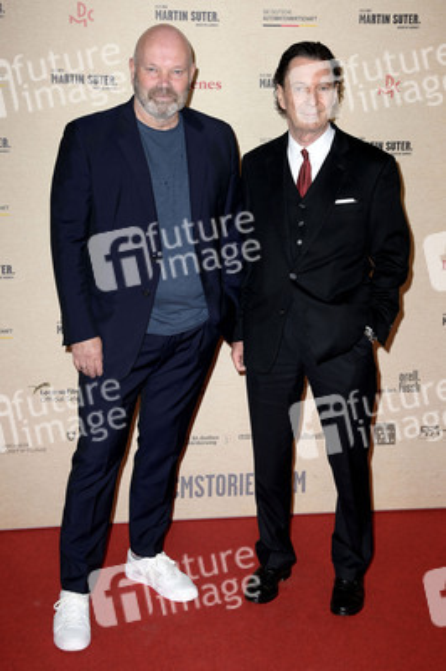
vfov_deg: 41.1
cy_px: 336
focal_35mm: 48
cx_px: 223
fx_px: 893
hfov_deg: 28.0
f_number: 5.6
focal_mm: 48
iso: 400
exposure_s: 1/250
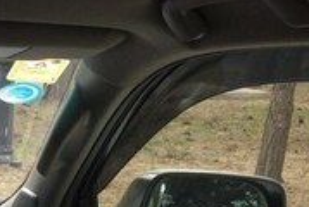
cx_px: -252
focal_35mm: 111
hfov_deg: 15.7
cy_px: 323
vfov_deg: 11.8
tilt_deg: -16.5
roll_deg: -1.0
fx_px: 954
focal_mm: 4.15
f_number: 2.2
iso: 32
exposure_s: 1/187
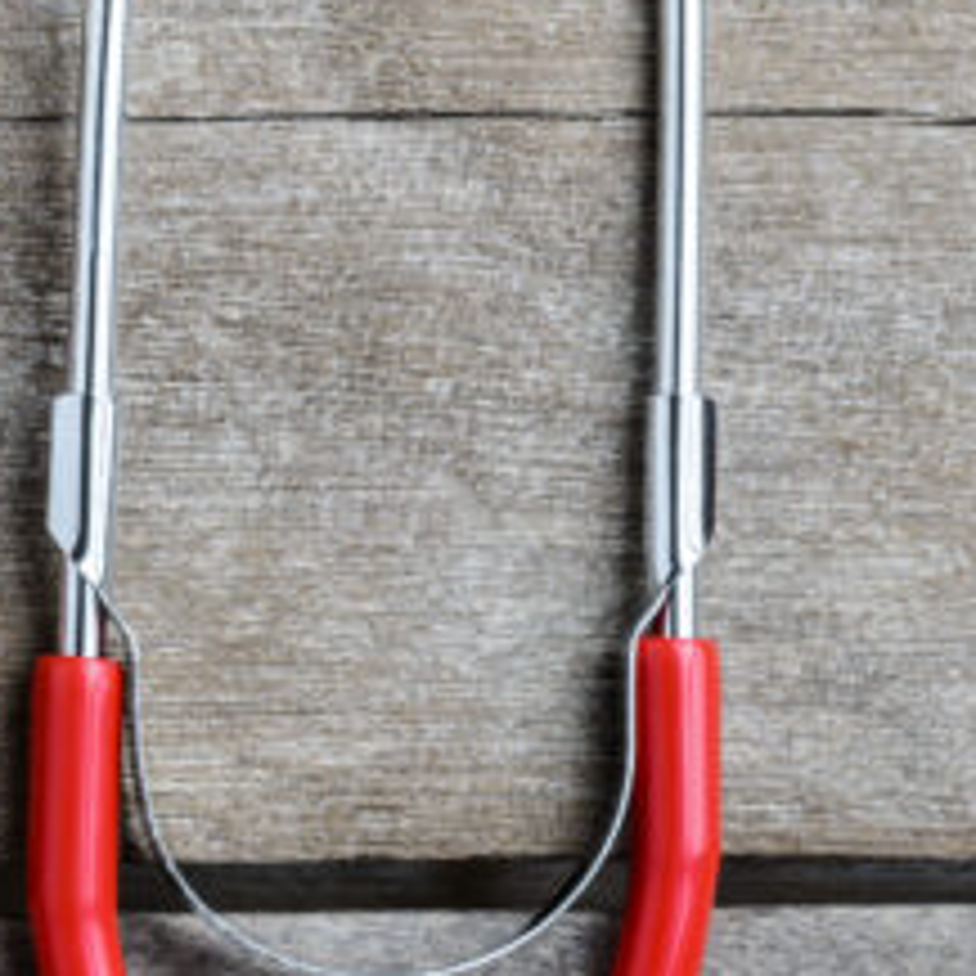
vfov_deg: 8.7
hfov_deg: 8.4
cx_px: -639
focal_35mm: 201
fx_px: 6412
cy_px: 609
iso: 100
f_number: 16
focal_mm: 50
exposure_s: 1/1.25
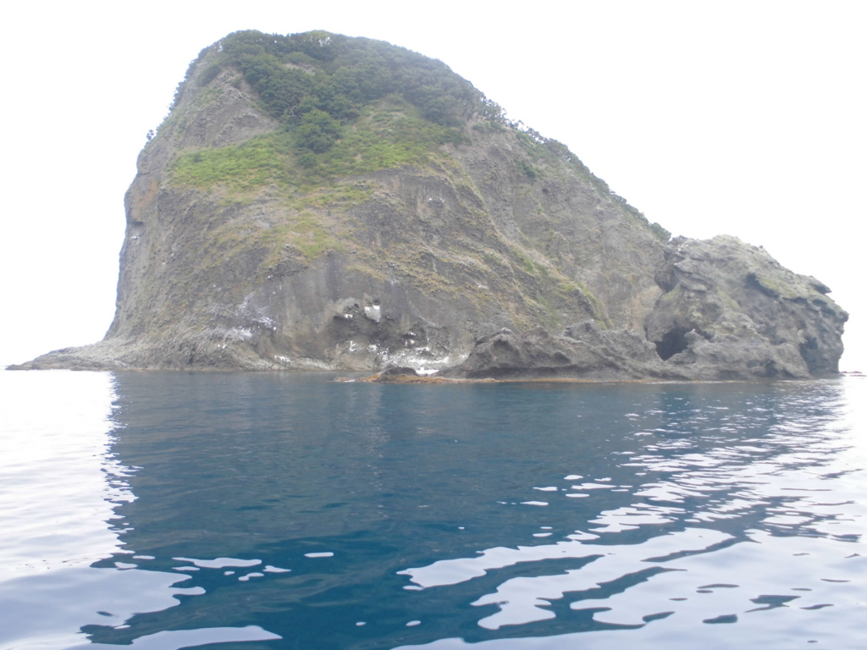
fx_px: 726
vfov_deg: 48.2
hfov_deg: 61.7
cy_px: 325
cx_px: 434
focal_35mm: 29
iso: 100
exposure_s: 1/100
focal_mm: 5.3
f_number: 3.7
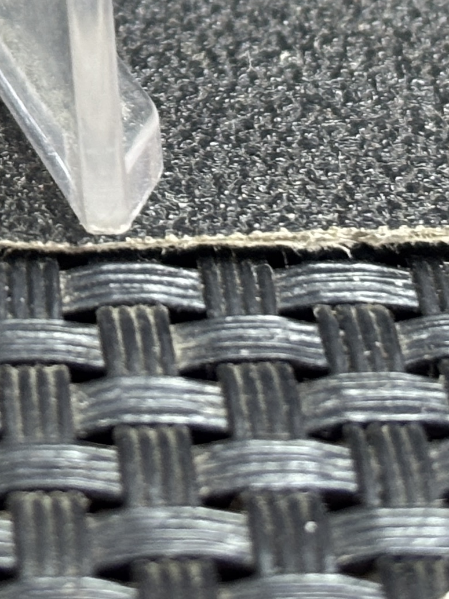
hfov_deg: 9.6
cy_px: -193
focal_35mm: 152
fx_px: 2630
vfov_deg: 12.6
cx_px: -137
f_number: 1.6
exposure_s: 1/33
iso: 160
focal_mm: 5.96
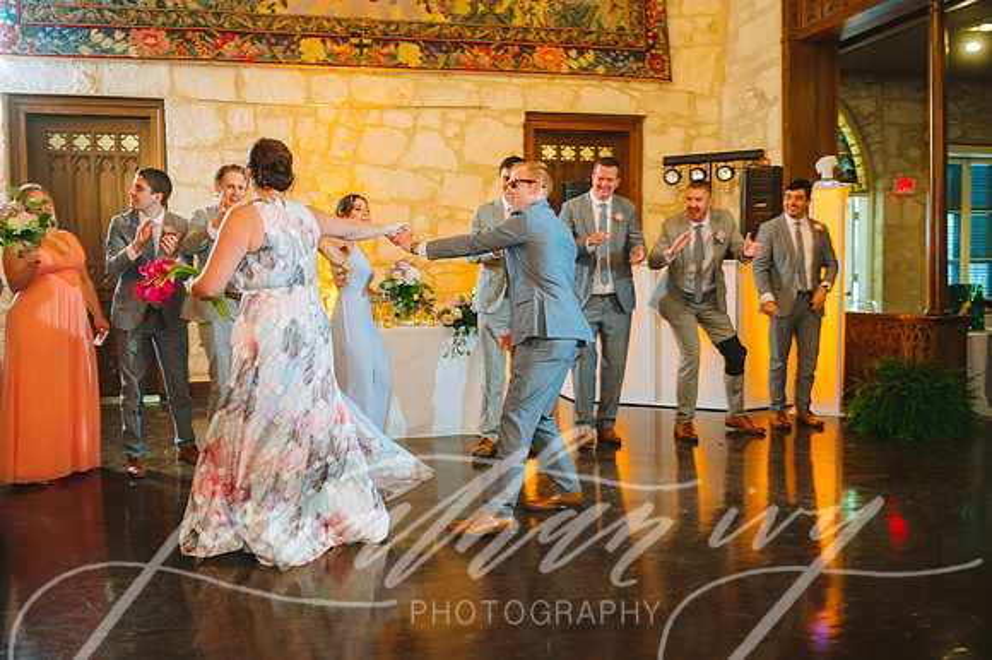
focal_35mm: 32
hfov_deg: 58.7
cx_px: 496
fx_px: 881
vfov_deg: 41.1
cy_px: 330
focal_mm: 32
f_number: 2.8
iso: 1600
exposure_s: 1/80
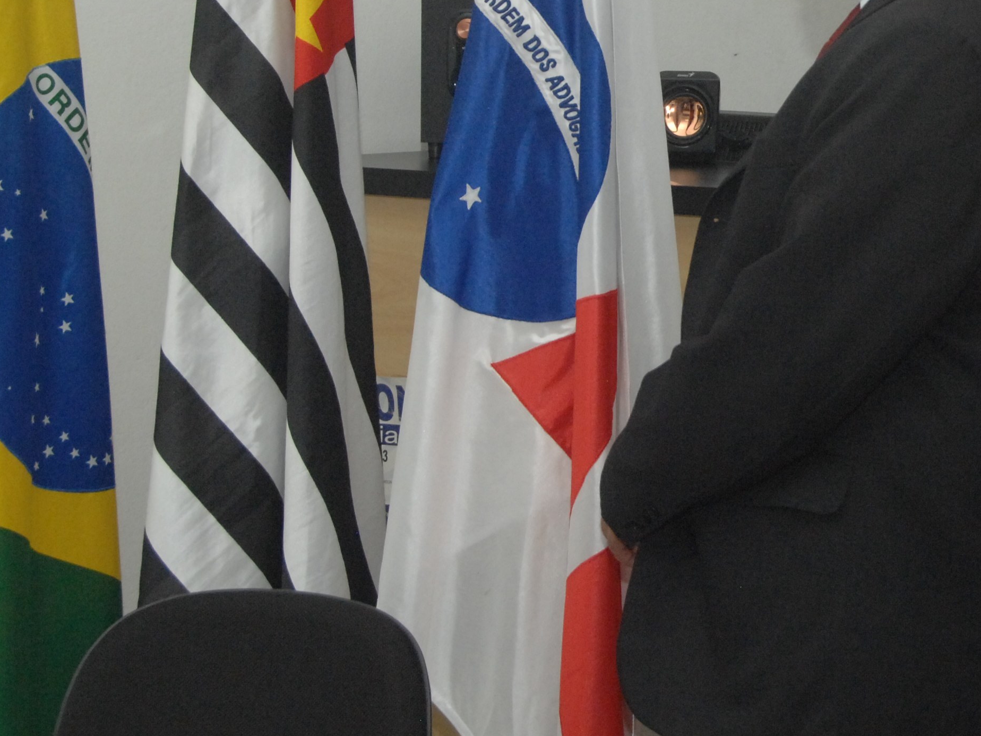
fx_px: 3599
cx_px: 889
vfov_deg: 11.6
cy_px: 87
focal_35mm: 127
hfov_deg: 15.3
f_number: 7.1
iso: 800
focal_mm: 38
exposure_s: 1/250
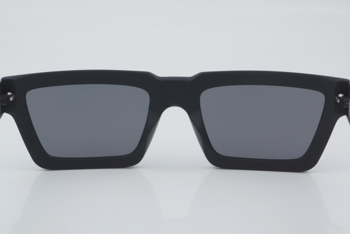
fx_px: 802
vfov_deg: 16.6
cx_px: 175
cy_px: 117
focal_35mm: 82
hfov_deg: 24.6
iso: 100
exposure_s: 1/4
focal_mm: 55
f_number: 32
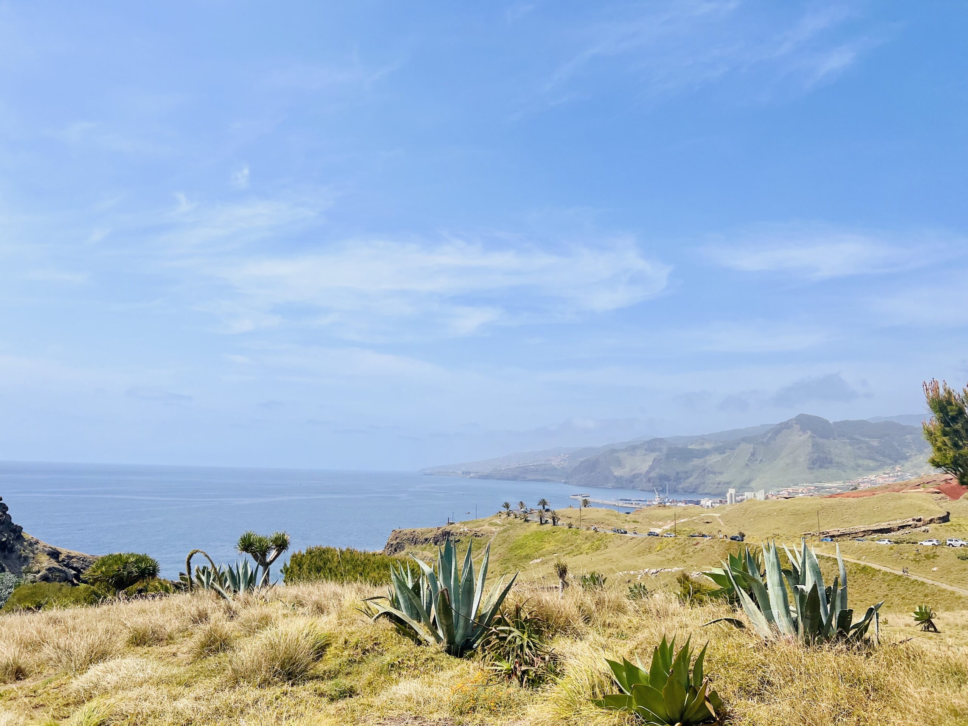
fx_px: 727
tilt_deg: +9.6
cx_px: 484
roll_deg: -1.8
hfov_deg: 67.3
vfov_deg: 53.1
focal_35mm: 26
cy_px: 363
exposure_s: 1/7463
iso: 50
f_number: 1.5
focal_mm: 5.7
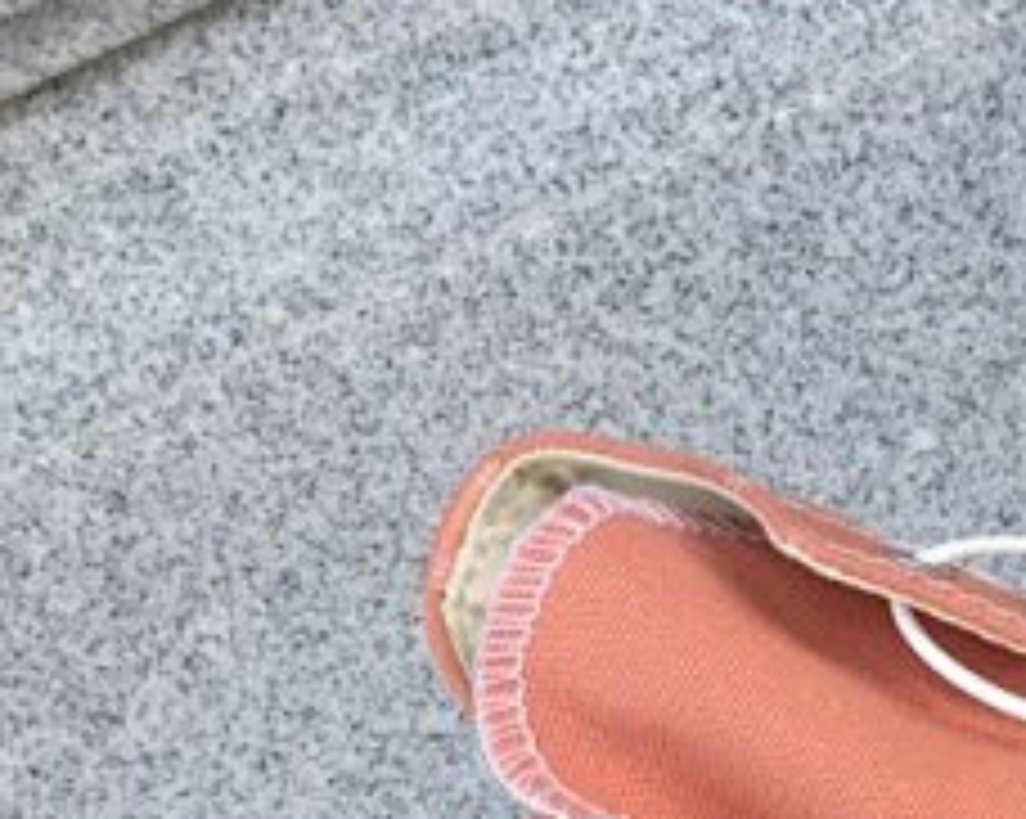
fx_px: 2579
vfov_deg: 17.3
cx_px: 1364
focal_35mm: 85
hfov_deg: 20.4
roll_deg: +26.0
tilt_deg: -38.8
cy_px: 958
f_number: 2.4
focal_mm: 3.3
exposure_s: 1/550
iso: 25
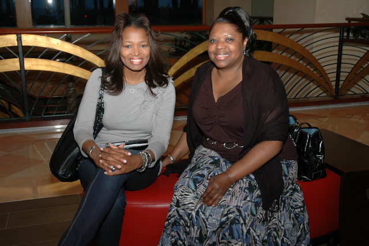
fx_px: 446
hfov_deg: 45.0
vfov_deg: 30.8
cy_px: 123
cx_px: 184
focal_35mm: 44
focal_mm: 29
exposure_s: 1/60
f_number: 4
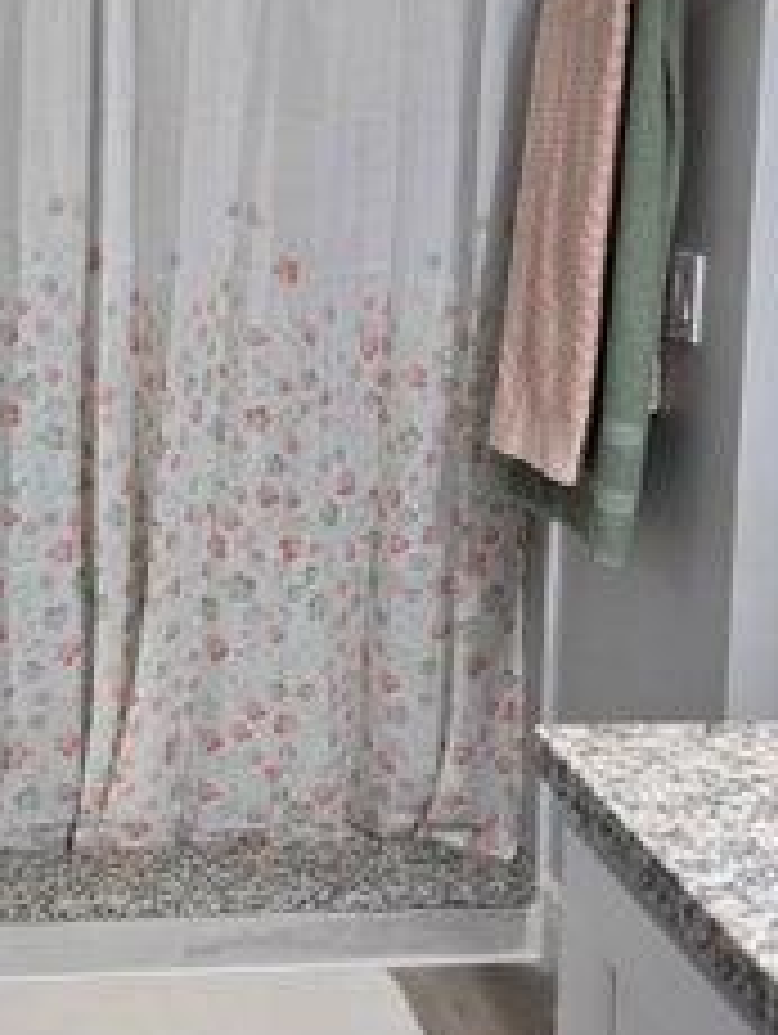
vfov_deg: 38.4
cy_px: 238
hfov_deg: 30.0
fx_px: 1436
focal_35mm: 48
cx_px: 225
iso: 400
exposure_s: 1/120
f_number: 1.8
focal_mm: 5.4
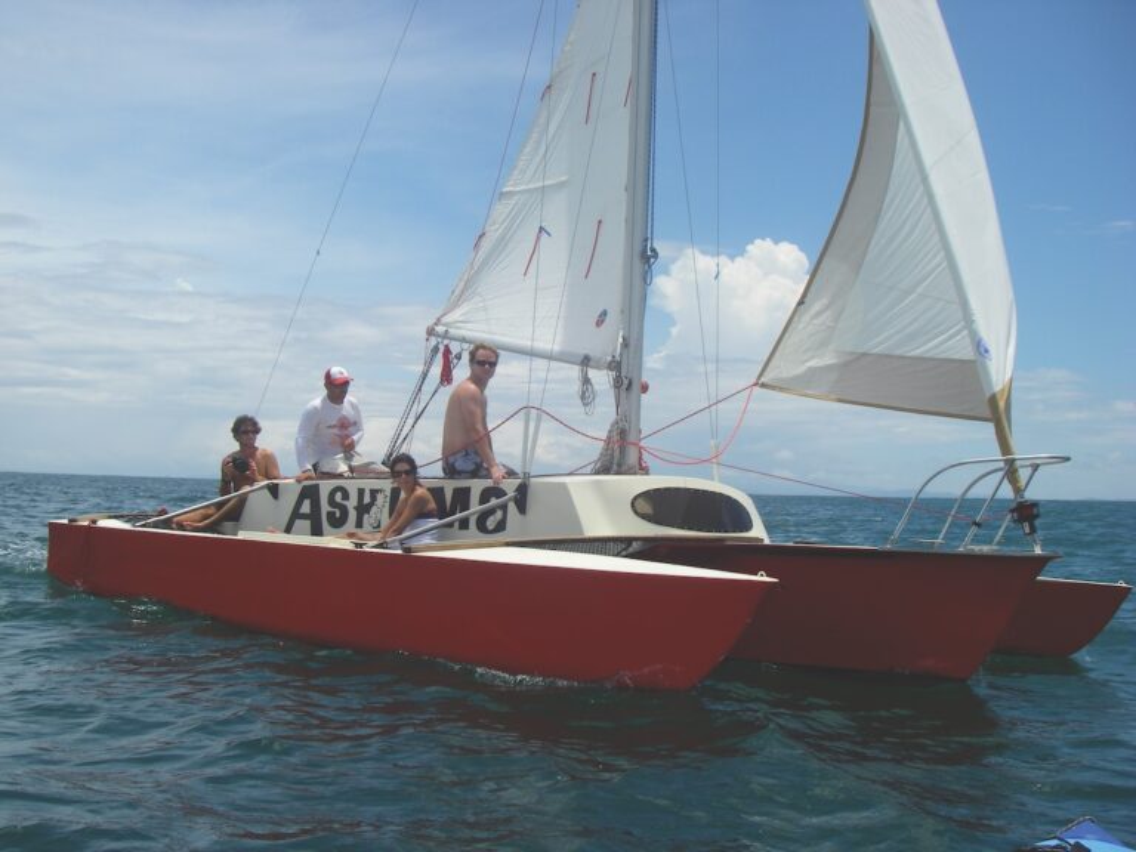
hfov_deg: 49.0
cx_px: 568
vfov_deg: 37.7
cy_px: 426
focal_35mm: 38
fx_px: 1247
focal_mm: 6.3
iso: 64
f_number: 6.6
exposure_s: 1/320
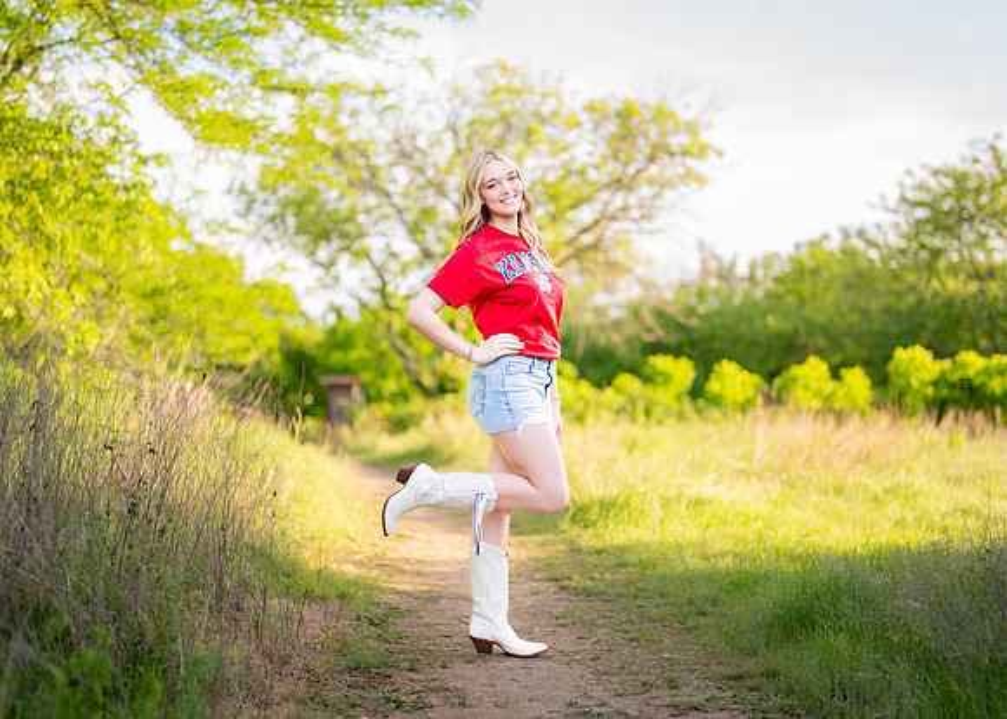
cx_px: 494
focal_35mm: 58
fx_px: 1656
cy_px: 374
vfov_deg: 24.5
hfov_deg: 33.8
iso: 200
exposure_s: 1/1250
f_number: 1.2
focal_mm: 50
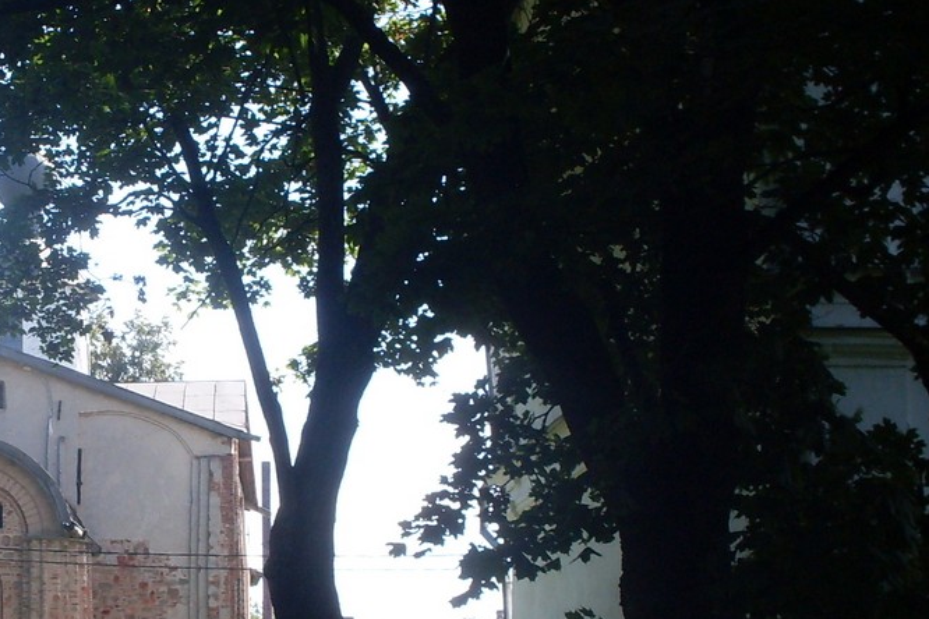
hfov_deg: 23.5
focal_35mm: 85
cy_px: 480
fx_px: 2193
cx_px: 146
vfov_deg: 16.0
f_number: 8.4
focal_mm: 6.3
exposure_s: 1/90
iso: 80
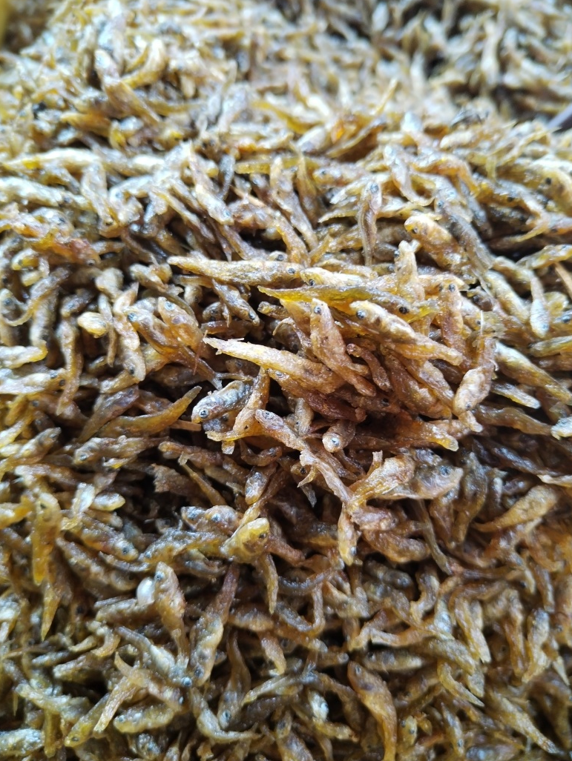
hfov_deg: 51.4
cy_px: 375
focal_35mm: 27
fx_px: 594
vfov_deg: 65.3
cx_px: 294
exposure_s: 1/50
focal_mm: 4.75
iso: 263
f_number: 1.8
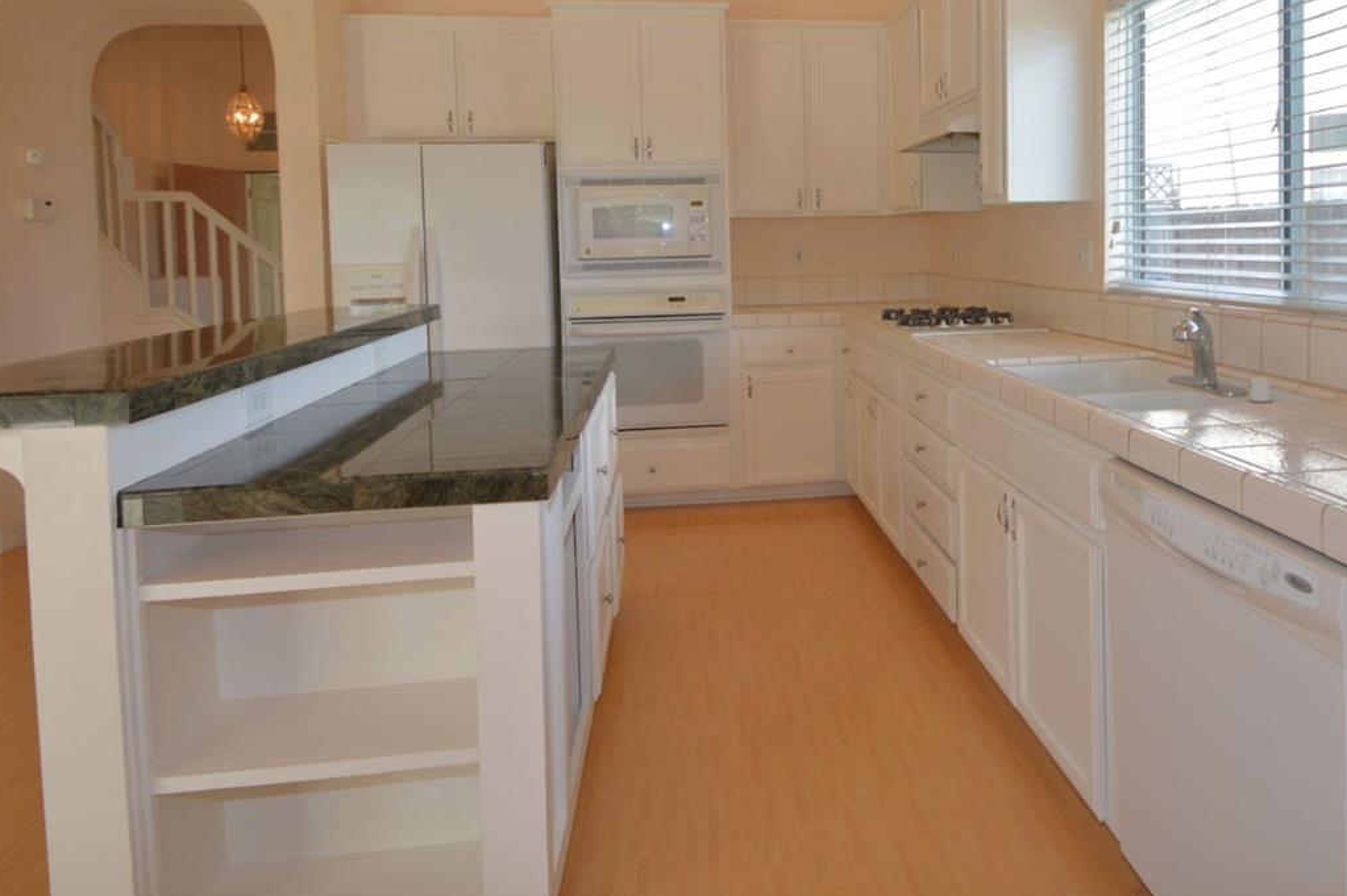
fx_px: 823
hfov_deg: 77.9
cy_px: 256
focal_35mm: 22
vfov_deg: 55.2
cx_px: 790
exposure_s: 1/100
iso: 200
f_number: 5
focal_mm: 10
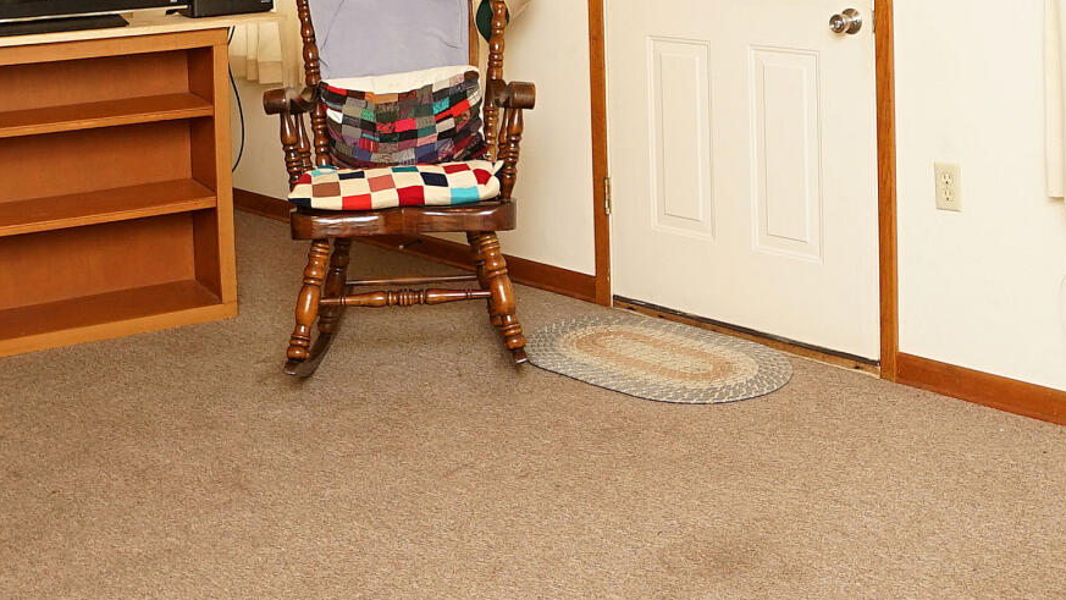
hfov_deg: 38.4
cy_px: -67
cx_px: 628
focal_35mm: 54
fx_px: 1526
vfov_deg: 21.1
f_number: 4
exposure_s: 1/60
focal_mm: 10
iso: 250
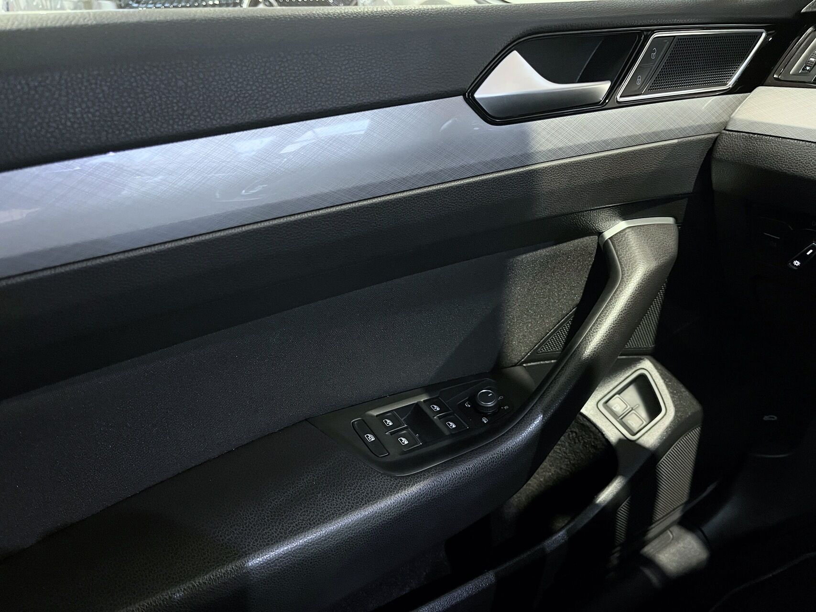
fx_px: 613
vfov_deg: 53.1
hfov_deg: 67.3
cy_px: 306
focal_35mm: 26
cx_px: 408
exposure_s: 1/25
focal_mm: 5.1
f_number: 1.6
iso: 500
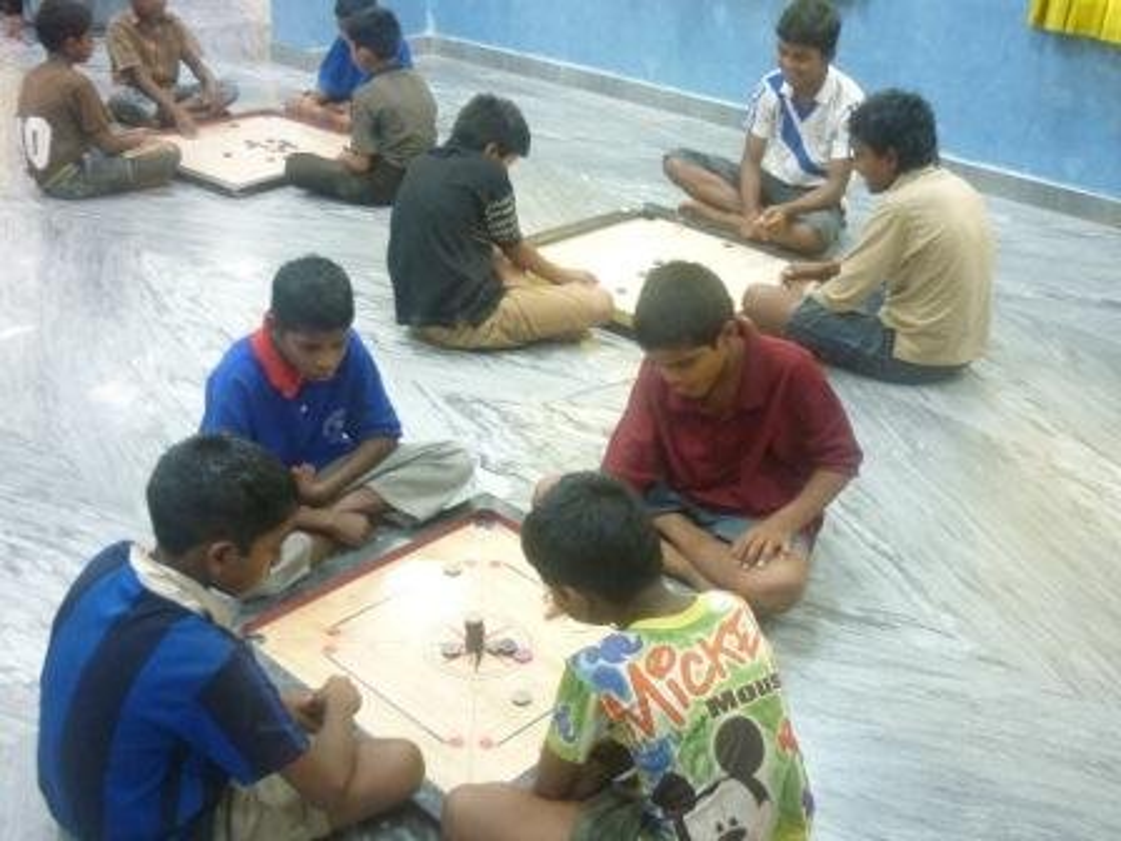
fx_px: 1231
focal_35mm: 38
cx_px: 560
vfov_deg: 37.7
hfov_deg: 49.0
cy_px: 420
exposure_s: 1/30
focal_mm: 5.5
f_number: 2.8
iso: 400
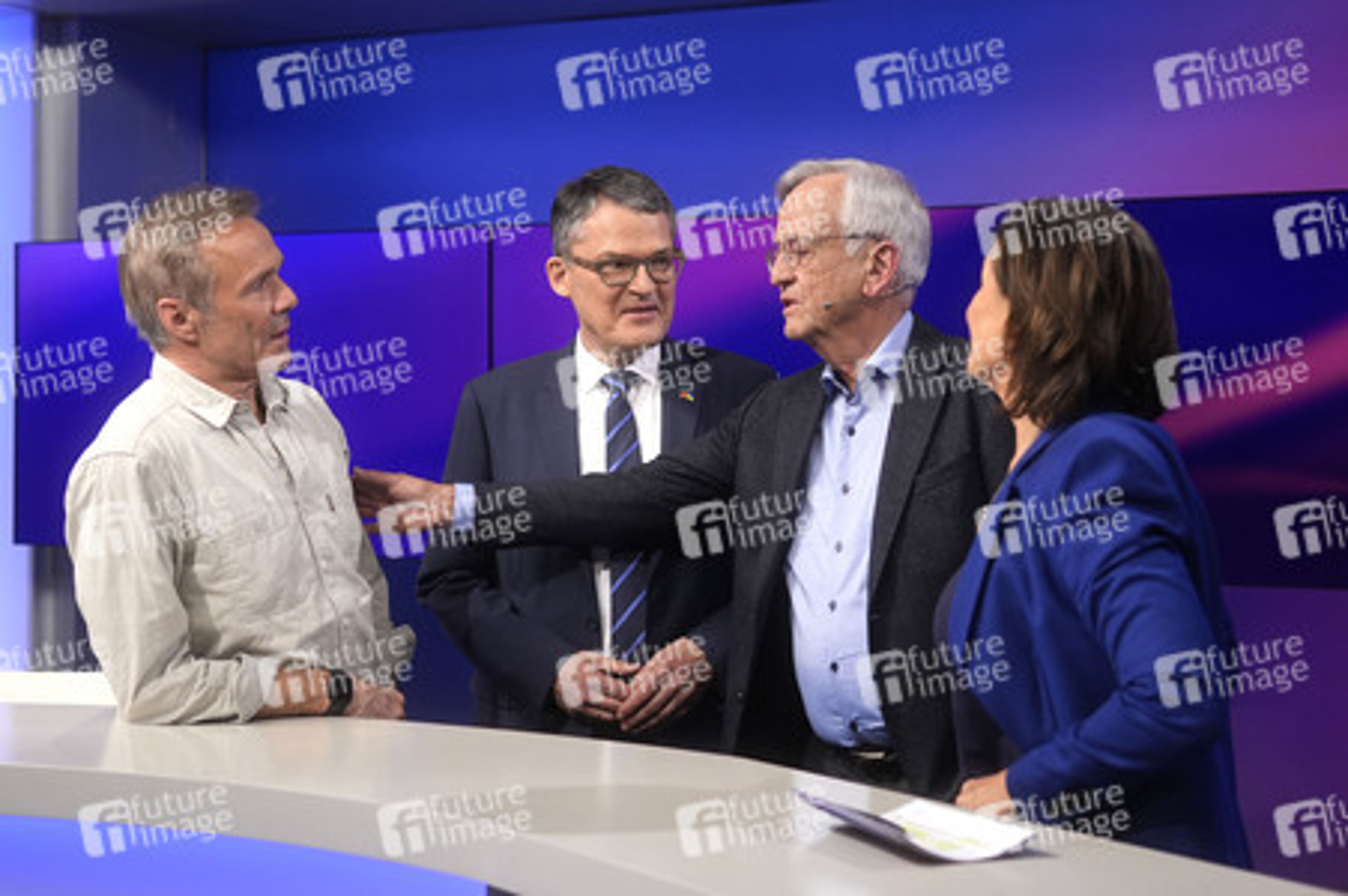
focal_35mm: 45
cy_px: 448
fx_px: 1684
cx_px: 674
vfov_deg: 29.8
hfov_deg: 43.6
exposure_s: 1/250
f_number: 2.2
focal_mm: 30
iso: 640
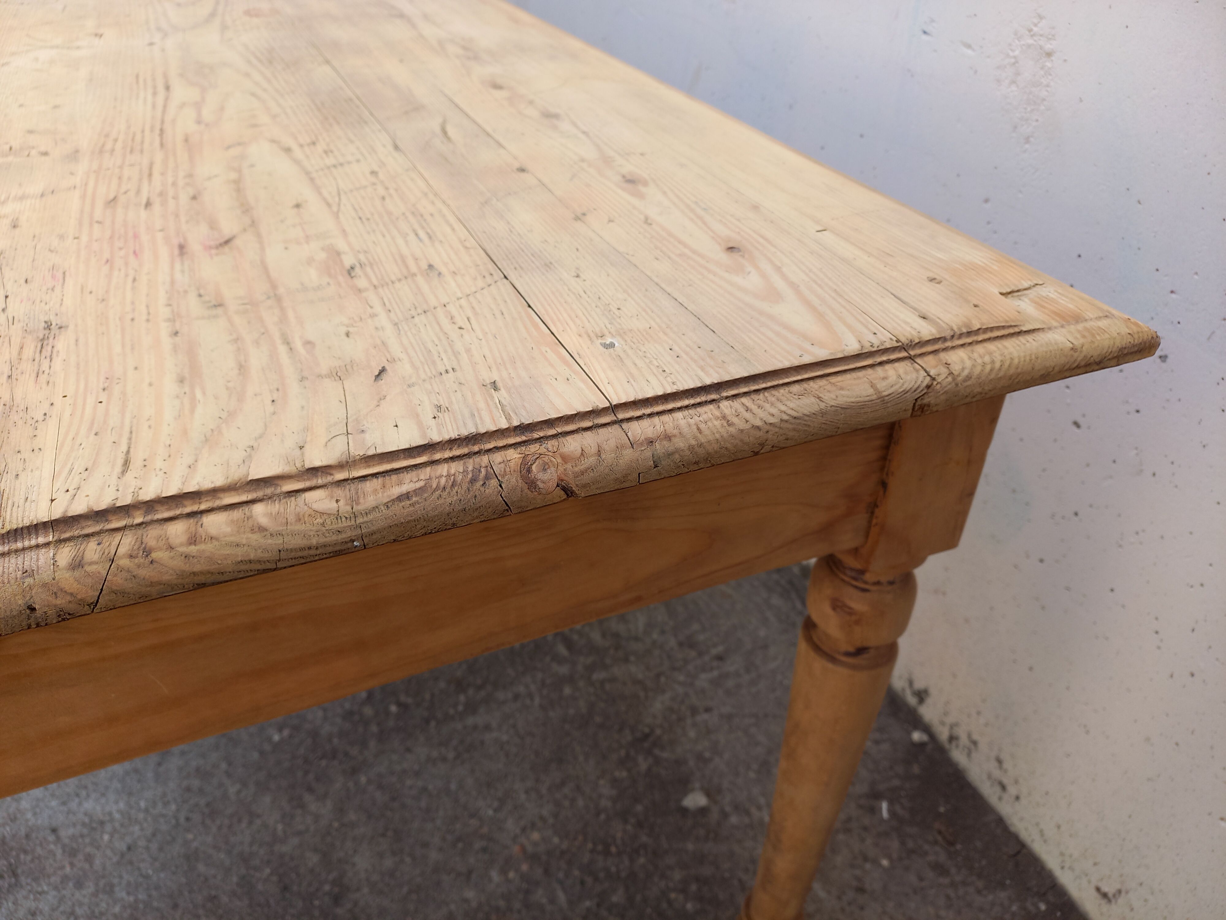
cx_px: 613
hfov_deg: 69.4
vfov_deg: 54.9
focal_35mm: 25
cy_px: 460
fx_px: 885
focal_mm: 4.65
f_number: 1.8
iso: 50
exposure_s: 1/168
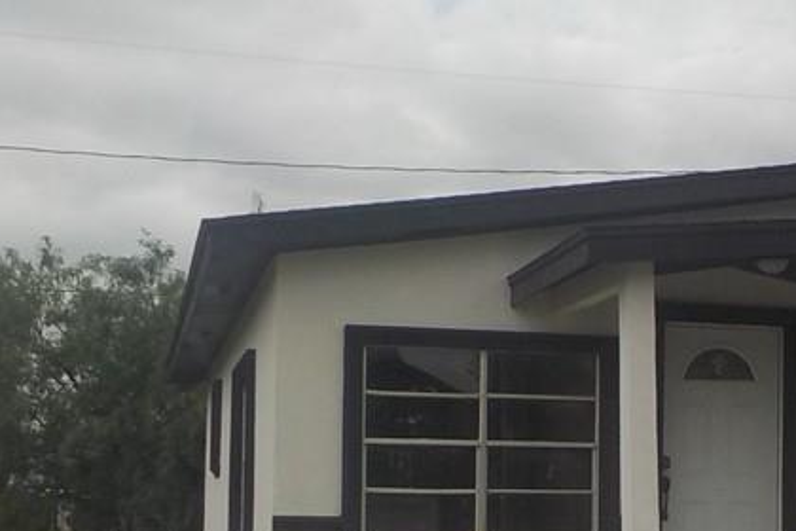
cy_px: 484
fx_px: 1680
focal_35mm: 76
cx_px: 849
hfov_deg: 25.0
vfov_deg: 17.7
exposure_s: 1/640
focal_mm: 4.1
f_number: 6.6
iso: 125
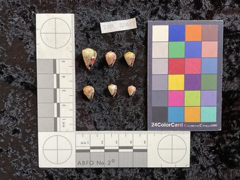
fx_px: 201
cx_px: 120
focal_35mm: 29
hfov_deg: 61.6
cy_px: 90
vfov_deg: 48.3
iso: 64
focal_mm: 3
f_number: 1.8
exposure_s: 1/100
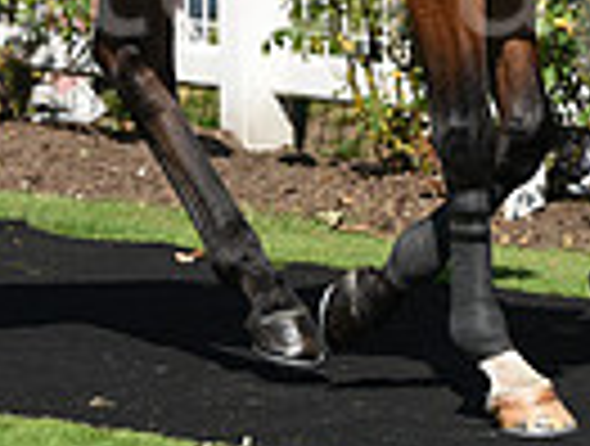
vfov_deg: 3.6
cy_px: -250
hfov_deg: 4.8
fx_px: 7110
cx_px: 320
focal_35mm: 416
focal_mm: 98
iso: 400
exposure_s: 1/2500
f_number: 5.6
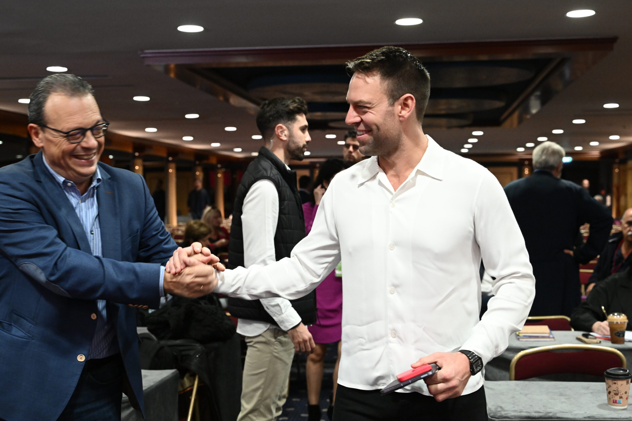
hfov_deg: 42.7
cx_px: 316
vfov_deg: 29.2
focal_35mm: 46
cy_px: 210
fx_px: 808
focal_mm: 46
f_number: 4.5
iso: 6400
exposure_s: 1/125
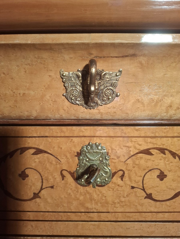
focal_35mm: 23
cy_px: 120
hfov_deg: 58.9
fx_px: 159
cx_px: 90
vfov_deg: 73.9
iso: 250
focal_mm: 5.54
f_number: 1.8
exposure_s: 1/50
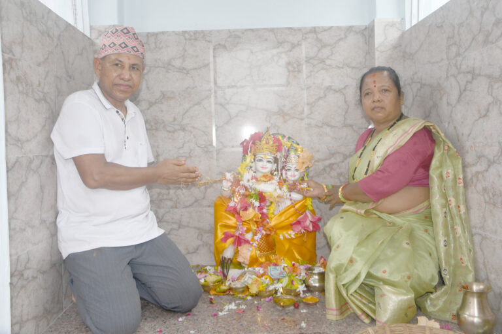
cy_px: 167
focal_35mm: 33
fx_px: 460
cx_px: 251
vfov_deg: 40.0
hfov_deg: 57.2
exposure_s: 1/250
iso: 250
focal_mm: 22
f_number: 5
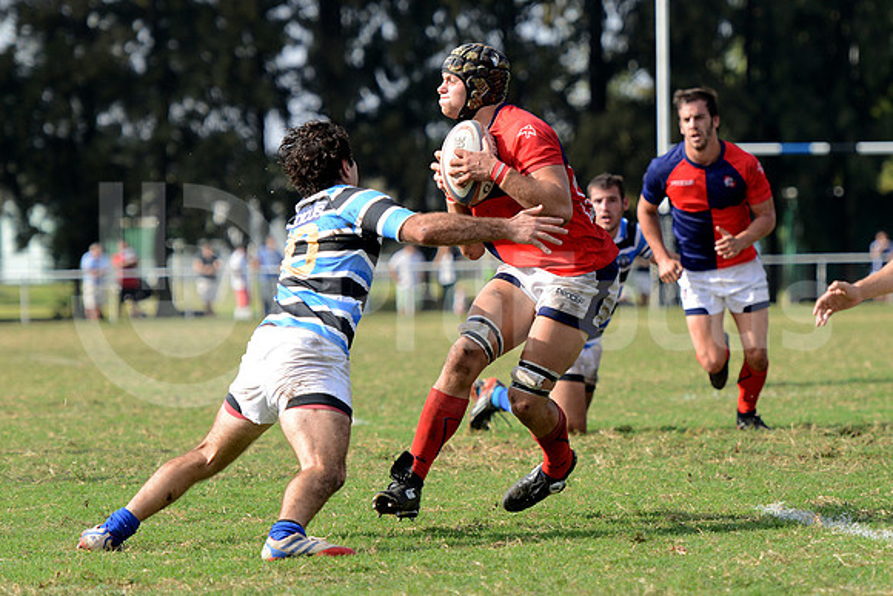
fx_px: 4466
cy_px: 298
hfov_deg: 11.4
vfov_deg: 7.6
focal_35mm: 180
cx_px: 446
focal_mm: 180
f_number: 4
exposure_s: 1/1250
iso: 500
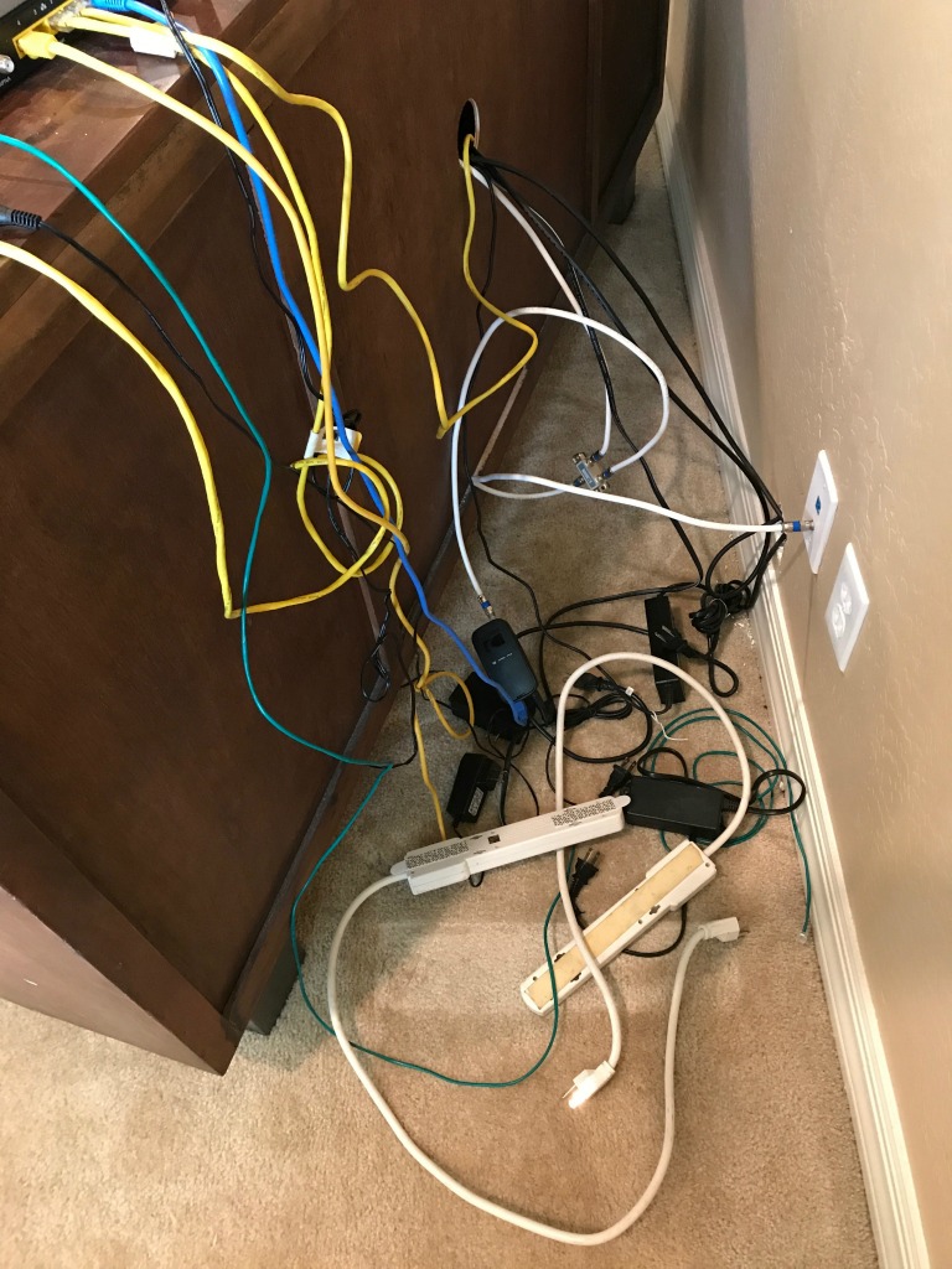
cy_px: 634
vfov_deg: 63.4
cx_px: 476
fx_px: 1027
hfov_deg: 49.7
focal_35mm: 28
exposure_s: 1/7
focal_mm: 3.99
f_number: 1.8
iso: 100
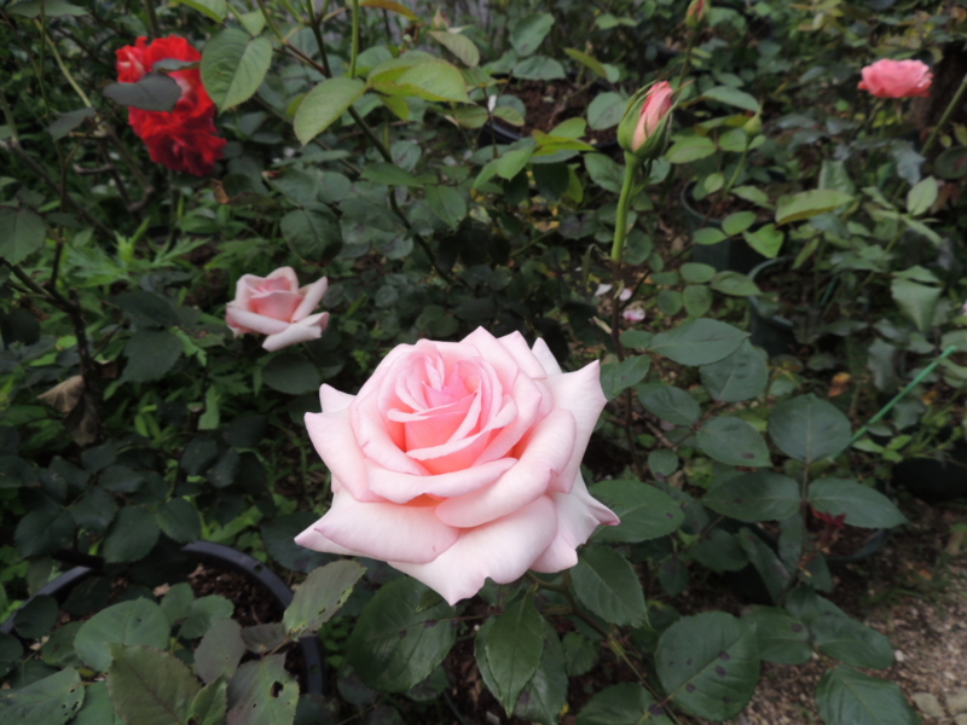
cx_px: 484
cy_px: 362
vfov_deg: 56.8
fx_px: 670
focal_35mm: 24
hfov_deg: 71.6
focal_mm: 4.3
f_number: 3
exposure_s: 1/320
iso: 100
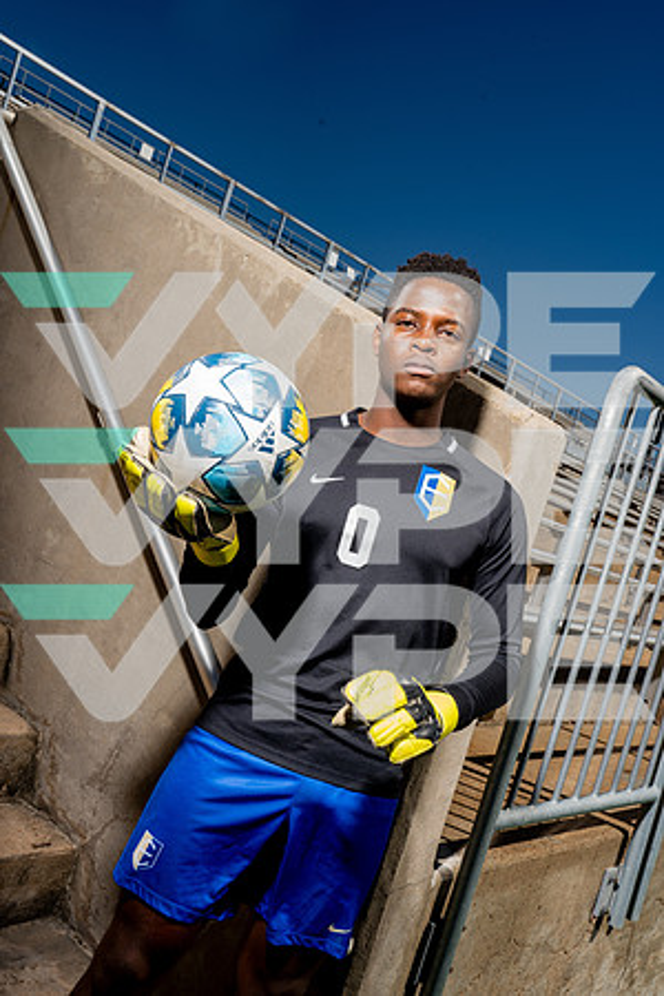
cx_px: 332
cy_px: 498
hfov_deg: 37.9
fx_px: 968
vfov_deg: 54.4
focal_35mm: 35
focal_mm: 35
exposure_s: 1/250
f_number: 14
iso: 100
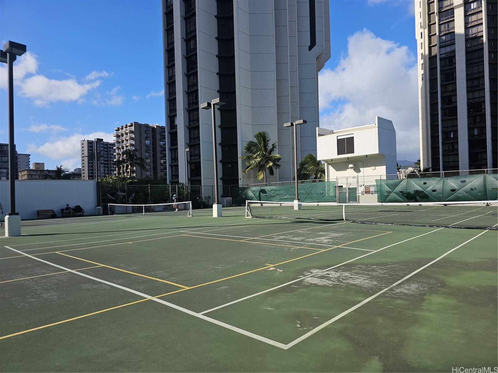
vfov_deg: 58.9
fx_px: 331
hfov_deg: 73.9
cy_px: 186
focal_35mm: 23
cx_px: 249
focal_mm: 6.3
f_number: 1.7
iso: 10
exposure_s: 1/895
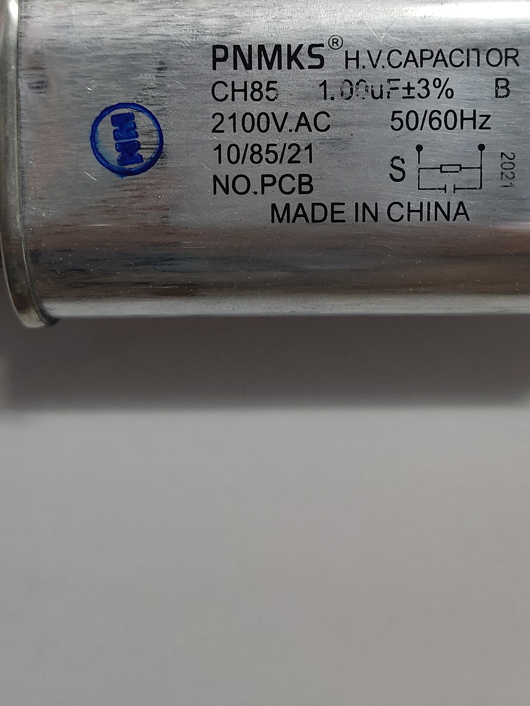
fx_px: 959
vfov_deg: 39.2
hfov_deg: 30.9
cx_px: 279
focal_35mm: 47
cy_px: 168
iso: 1192
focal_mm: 4.74
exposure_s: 1/33
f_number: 1.79
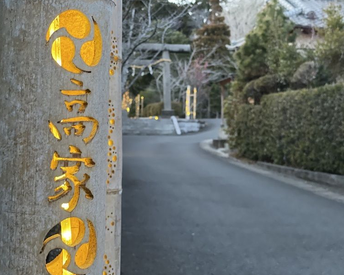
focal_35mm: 55
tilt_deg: +0.0
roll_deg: -0.9
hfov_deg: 34.1
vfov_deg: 27.6
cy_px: 136
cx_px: 167
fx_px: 560
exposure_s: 1/25
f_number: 2
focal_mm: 6
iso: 400
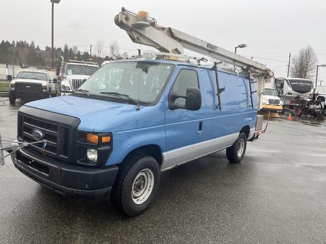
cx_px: 163
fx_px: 245
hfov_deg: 67.3
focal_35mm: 26
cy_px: 122
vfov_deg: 53.1
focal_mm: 5.1
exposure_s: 1/484
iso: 50
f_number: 1.6
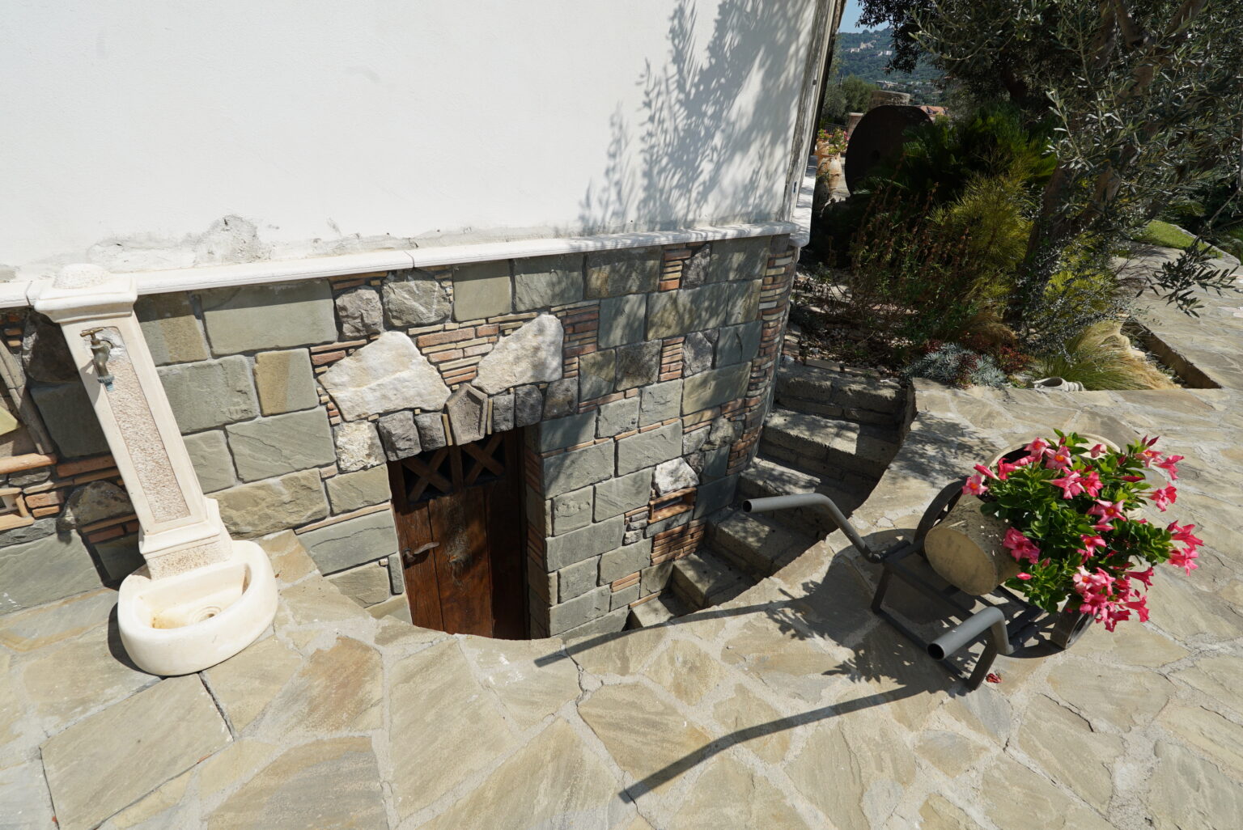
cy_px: 415
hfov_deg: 91.6
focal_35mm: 18
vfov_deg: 69.0
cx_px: 622
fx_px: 605
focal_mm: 17.5
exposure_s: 1/200
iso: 100
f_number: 11
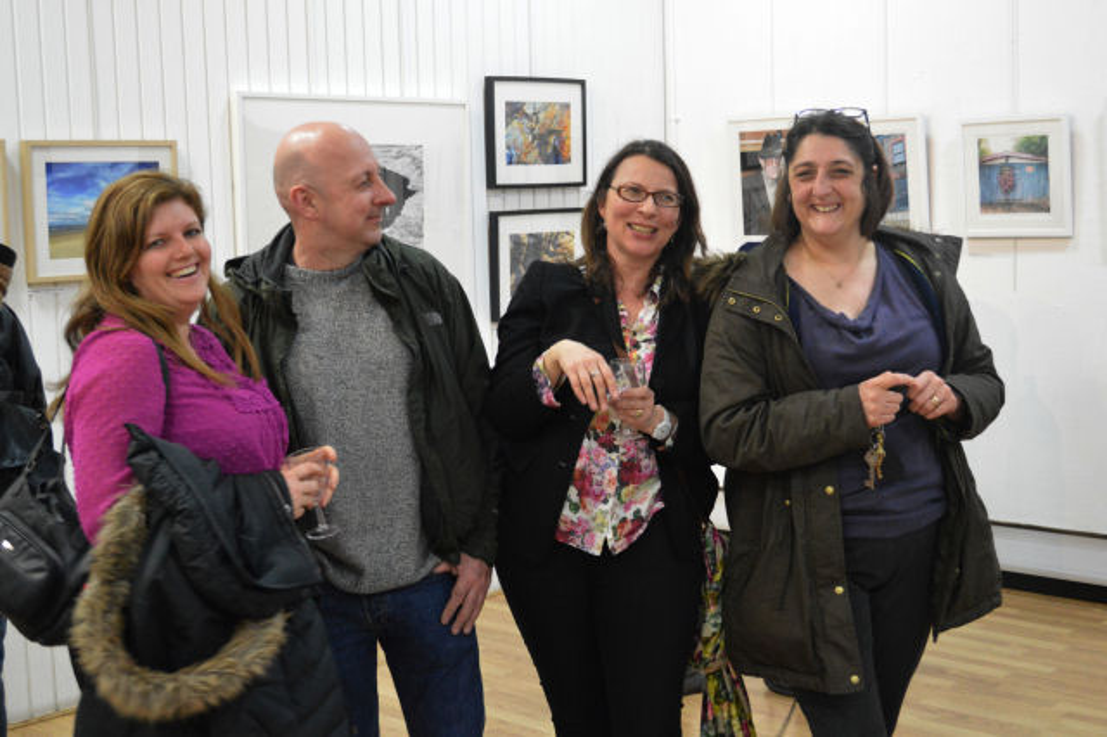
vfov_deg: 26.5
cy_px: 368
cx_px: 554
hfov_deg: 38.9
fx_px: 1567
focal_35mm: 51
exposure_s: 1/50
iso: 3200
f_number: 5
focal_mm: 34
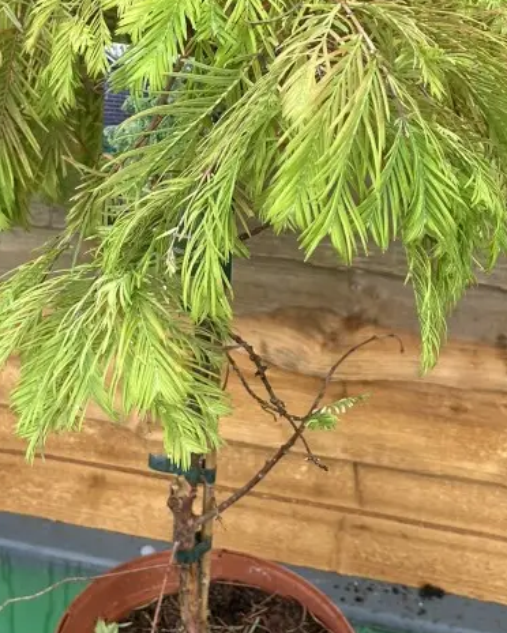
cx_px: 213
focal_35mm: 59
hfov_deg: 25.8
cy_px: 143
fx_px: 1107
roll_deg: +1.1
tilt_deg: -21.8
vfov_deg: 31.3
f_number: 1.6
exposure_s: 1/577
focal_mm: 5.1
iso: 50
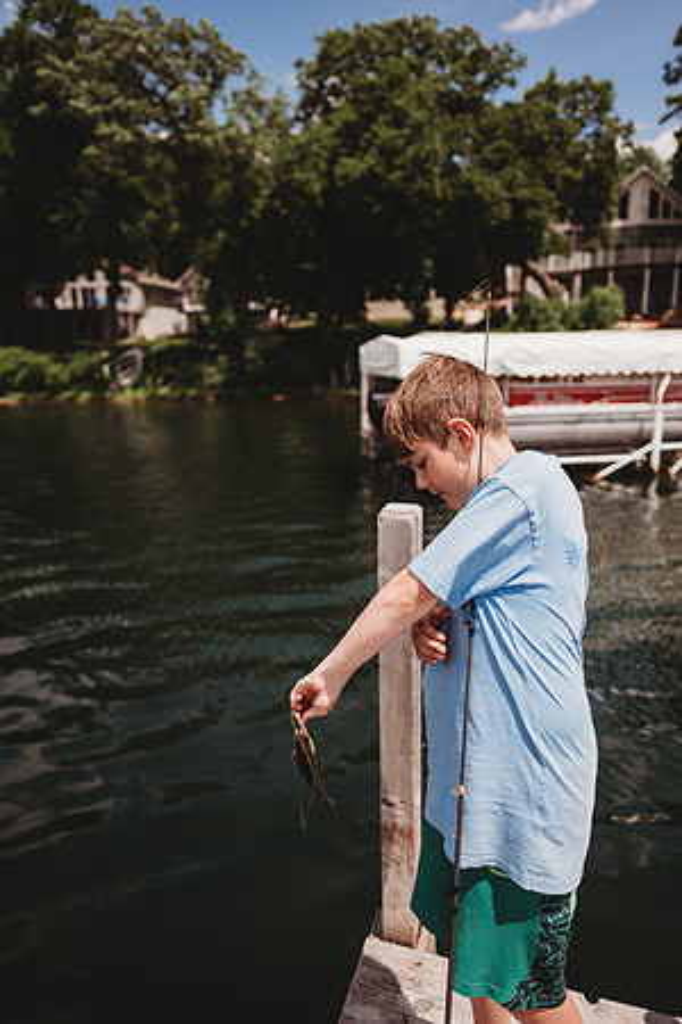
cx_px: 341
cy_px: 512
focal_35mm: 24
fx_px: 682
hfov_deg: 53.1
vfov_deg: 73.7
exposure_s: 1/4000
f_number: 2.2
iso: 100
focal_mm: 24
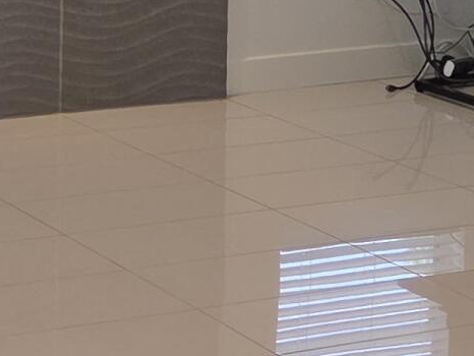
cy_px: -225
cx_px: -75
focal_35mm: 148
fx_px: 2028
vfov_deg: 9.7
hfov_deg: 13.0
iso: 50
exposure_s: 1/60
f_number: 1.8
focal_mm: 5.4
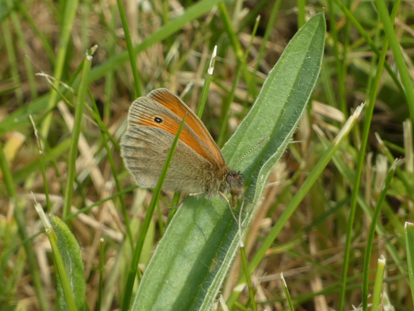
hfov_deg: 3.4
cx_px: 207
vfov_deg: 2.5
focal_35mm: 584
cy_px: 156
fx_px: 6985
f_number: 5.6
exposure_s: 1/100
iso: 80
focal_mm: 104.7
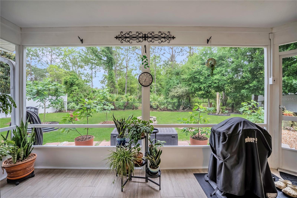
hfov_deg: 104.2
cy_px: 99
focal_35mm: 14
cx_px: 148
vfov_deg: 81.3
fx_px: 116
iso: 200
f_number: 3.2
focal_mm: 14
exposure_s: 1/640
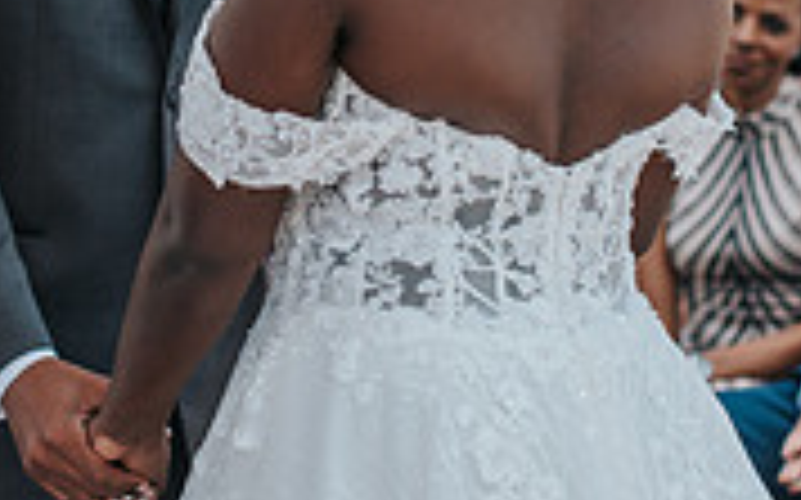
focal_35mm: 166
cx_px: 212
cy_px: -209
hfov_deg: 12.6
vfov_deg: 7.8
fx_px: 3621
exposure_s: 1/2500
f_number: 2.5
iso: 200
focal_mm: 50
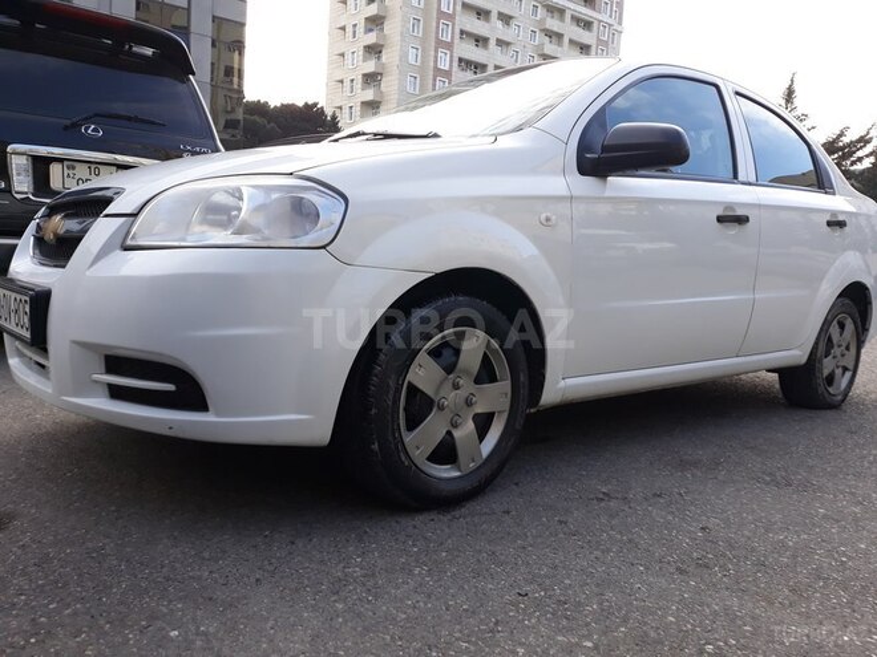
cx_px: 438
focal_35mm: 27
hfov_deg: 65.3
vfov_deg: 51.4
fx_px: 684
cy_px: 328
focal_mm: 3.71
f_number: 1.7
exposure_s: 1/311
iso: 40
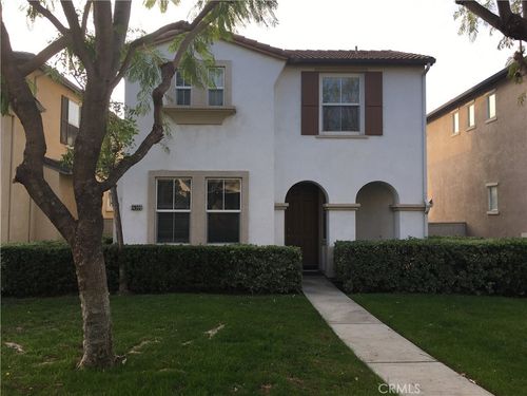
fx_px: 442
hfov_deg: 61.7
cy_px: 198
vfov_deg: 48.2
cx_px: 264
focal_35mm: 29
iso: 25
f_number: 2.2
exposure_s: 1/398
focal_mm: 4.15
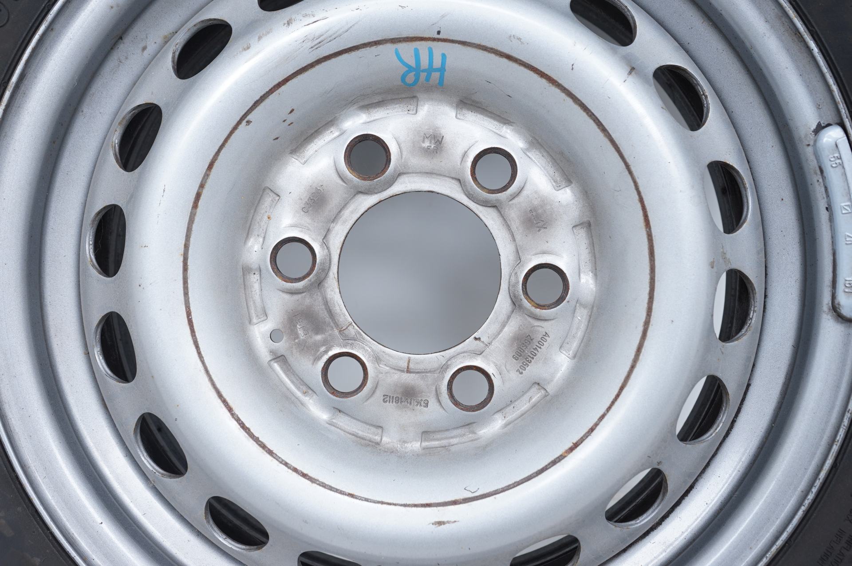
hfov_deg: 57.3
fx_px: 780
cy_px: 283
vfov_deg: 39.9
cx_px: 426
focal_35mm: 33
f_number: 7.1
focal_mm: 33
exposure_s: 1/100
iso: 250
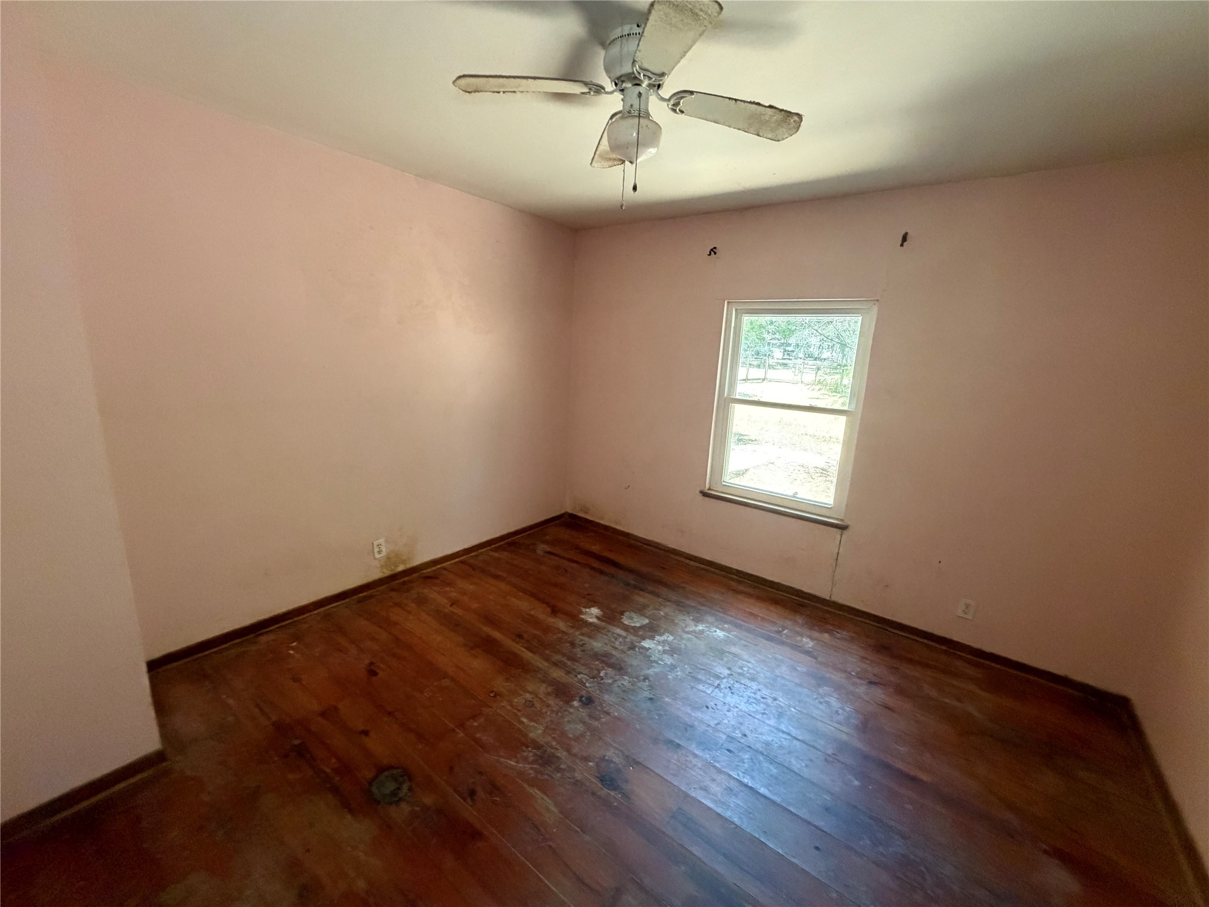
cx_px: 604
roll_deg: -2.1
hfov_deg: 102.1
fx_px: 489
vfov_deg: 85.7
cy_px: 454
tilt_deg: -12.5
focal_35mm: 14
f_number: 2.2
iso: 640
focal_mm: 2.22
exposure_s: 1/60
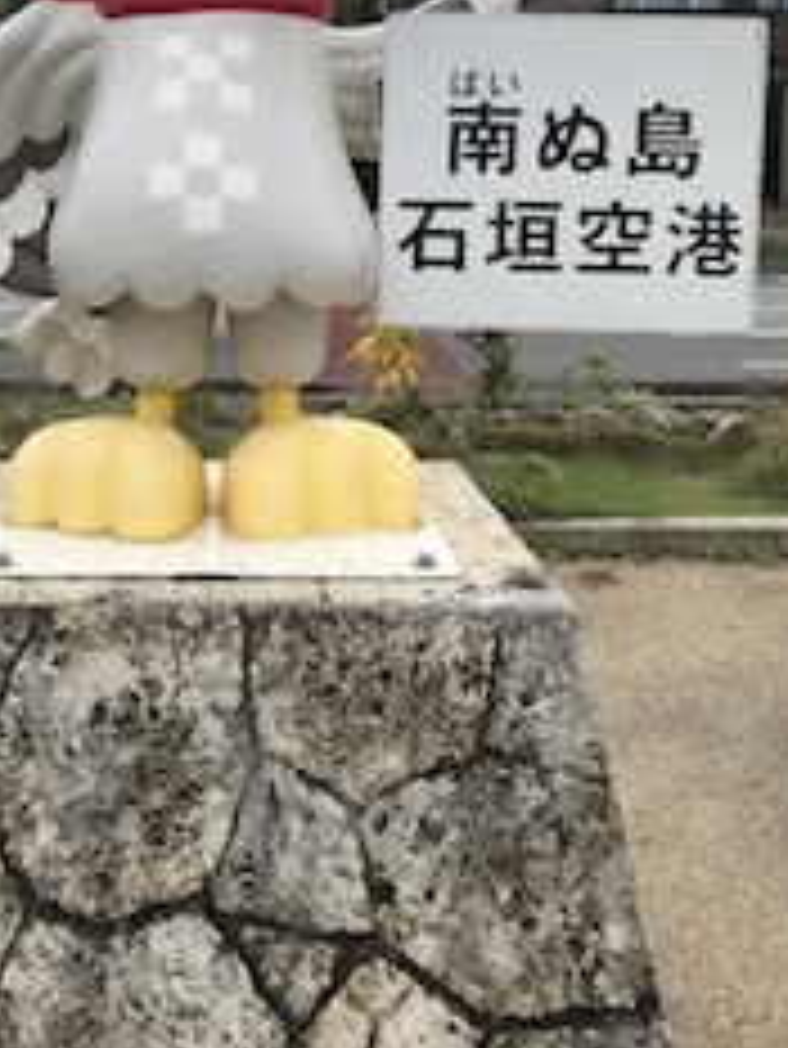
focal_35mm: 48
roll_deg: -0.2
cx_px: 230
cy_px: 265
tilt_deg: -3.4
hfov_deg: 30.0
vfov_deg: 38.6
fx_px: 1456
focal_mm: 3.99
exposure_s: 1/2336
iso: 20
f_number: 1.8
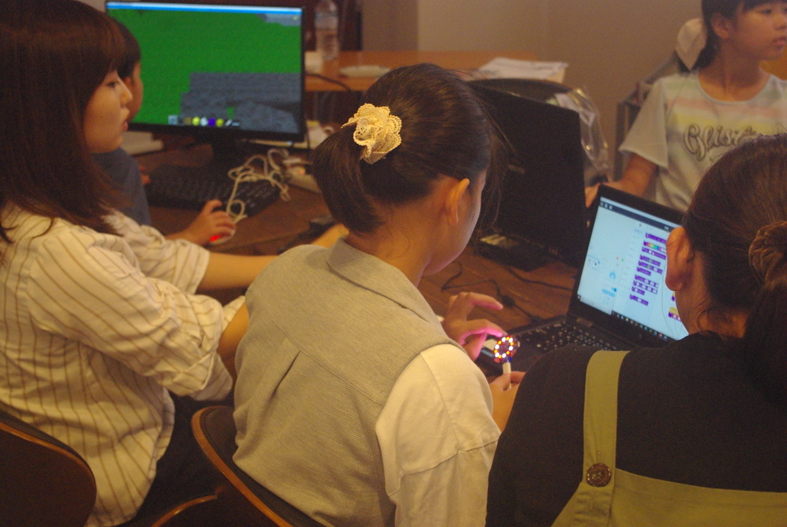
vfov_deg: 23.8
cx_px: 394
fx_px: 1247
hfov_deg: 35.0
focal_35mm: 57
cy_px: 264
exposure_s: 1/100
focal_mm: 37.5
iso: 1600
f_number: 4.5
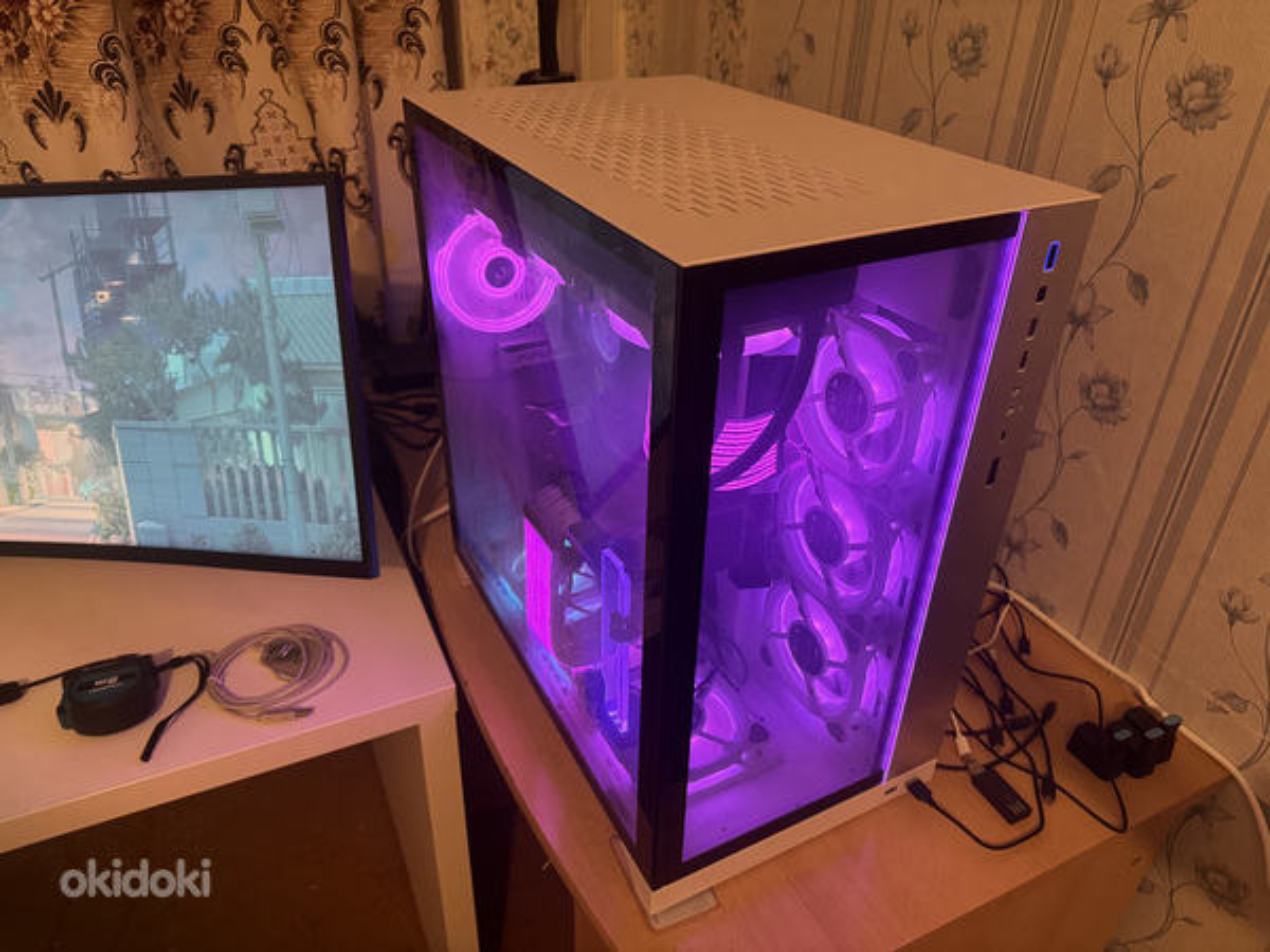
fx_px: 881
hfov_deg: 71.6
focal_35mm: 24
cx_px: 635
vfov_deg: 56.8
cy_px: 476
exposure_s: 1/58
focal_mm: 6.76
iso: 640
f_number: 1.78
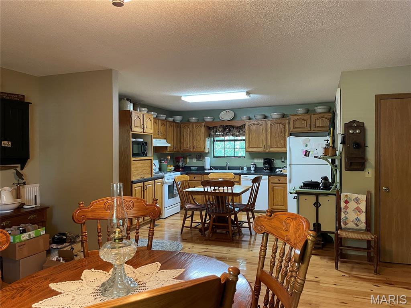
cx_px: 206
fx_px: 309
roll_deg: +0.8
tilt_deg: -0.5
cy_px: 154
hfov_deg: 67.3
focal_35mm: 26
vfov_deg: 53.1
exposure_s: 1/60
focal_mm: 4.2
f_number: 1.6
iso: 320
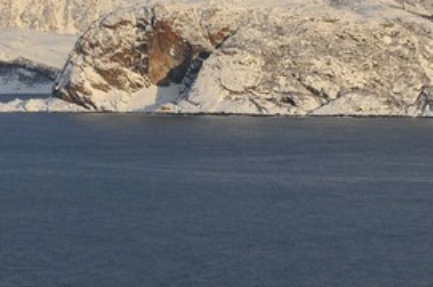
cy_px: 313
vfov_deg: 6.2
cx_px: 524
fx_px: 2631
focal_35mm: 219
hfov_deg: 9.3
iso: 200
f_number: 7.1
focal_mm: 58
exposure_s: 1/320
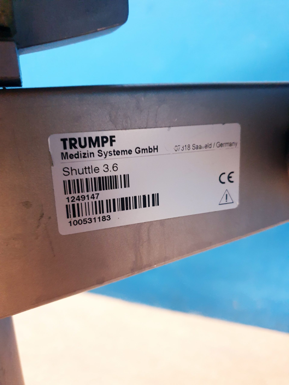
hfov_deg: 53.1
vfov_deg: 67.3
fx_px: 289
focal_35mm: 26
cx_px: 144
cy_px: 192
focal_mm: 4.3
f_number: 1.5
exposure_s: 1/33
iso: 320
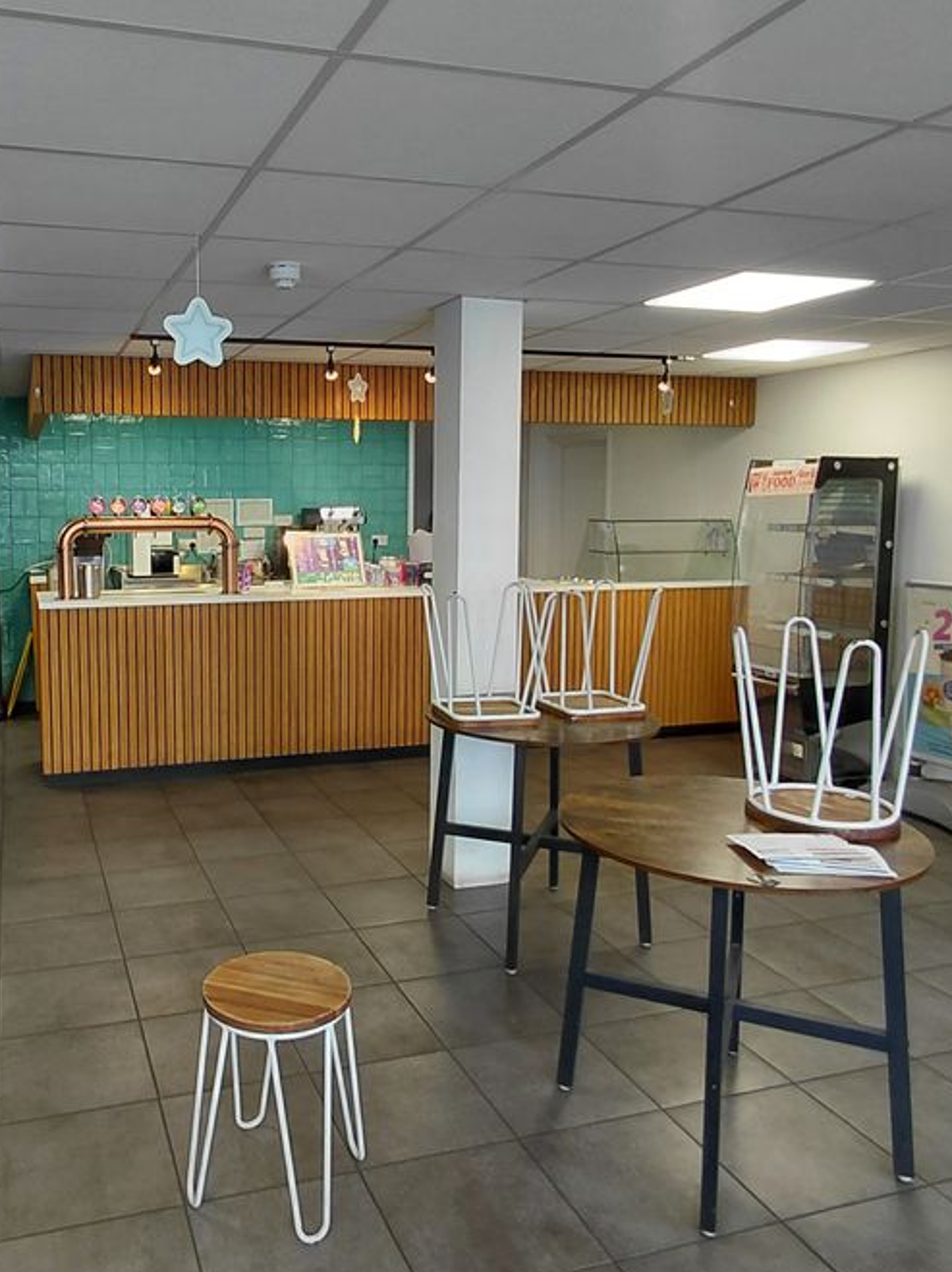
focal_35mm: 27
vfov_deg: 65.2
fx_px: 991
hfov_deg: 50.0
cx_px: 286
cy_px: 573
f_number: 2.2
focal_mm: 1.64
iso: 50
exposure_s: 1/50
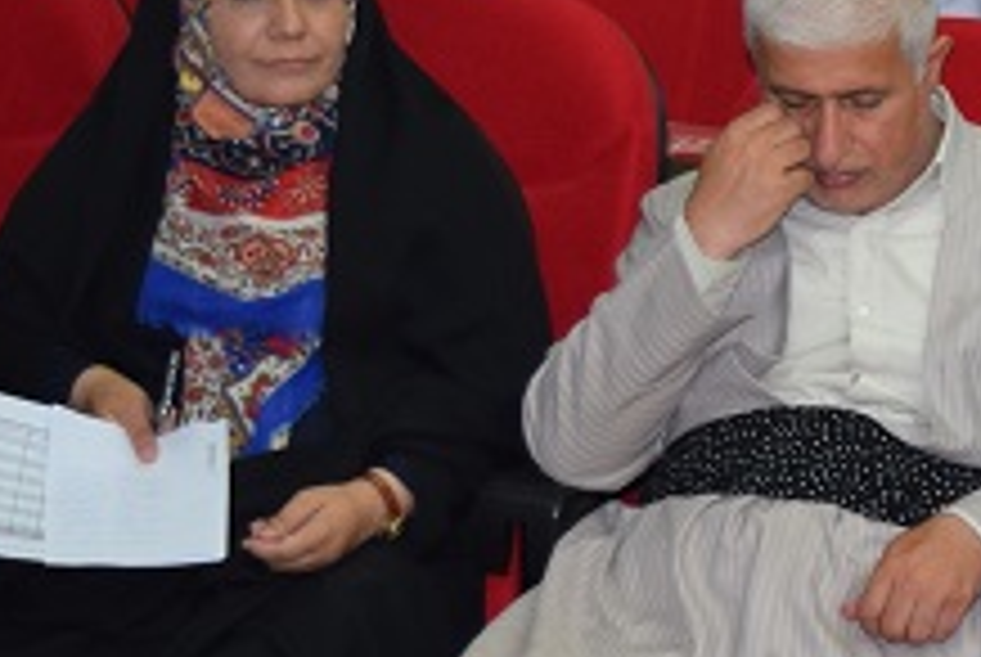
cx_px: 1490
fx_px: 4358
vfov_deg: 8.6
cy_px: 346
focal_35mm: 160
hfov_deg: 12.2
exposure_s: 1/80
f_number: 4.2
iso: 800
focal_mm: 31
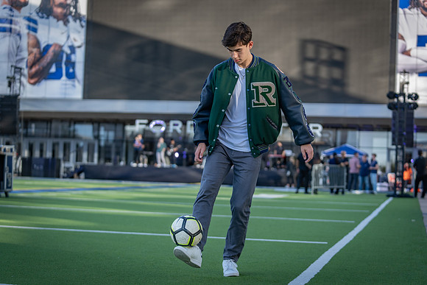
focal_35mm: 70
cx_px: 214
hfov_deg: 28.8
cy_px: 142
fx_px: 830
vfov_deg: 19.5
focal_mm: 70
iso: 250
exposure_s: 1/1000
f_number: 2.8
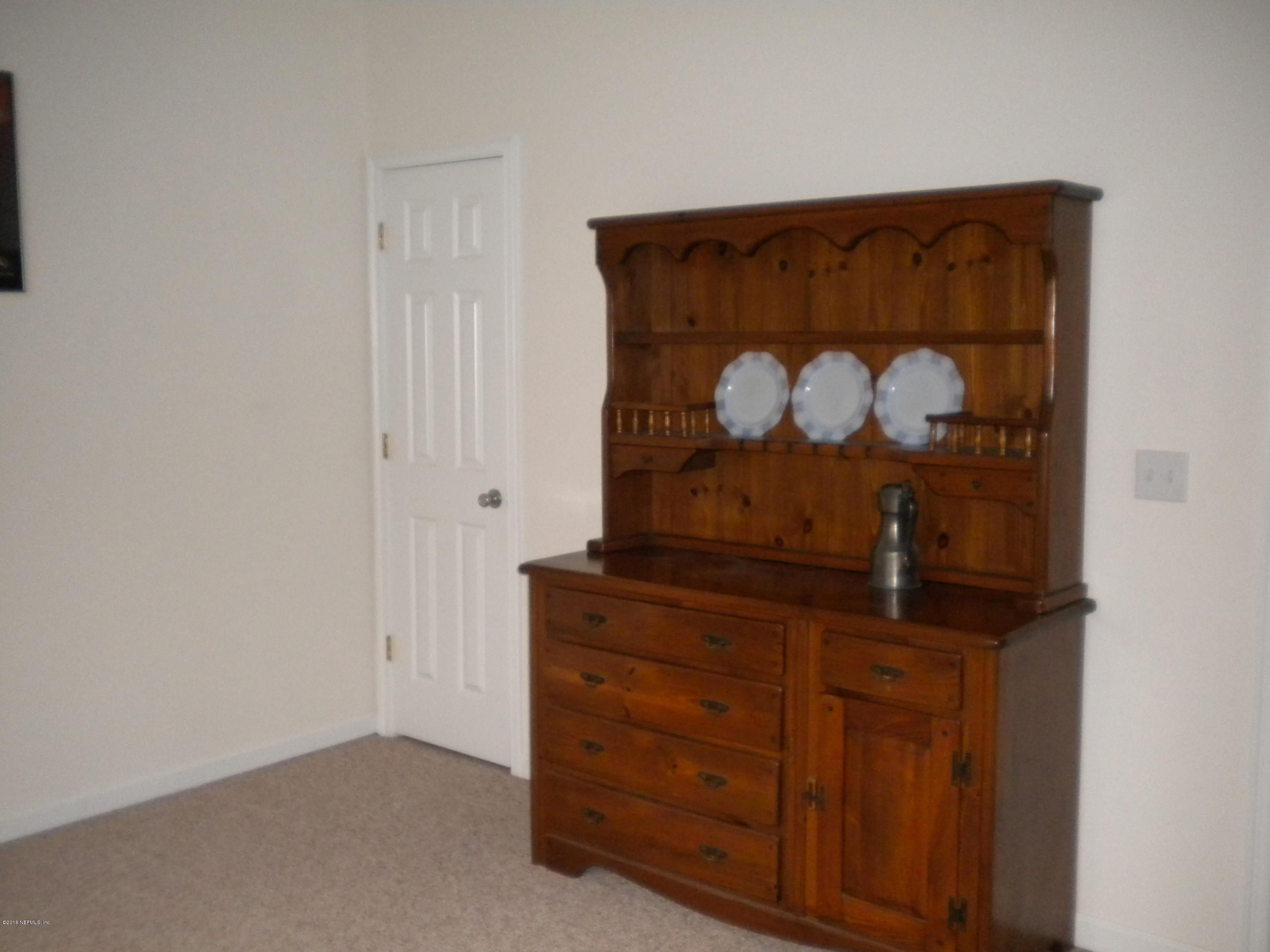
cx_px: 635
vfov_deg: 40.7
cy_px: 476
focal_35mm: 35
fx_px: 1284
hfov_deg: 52.6
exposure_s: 1/30
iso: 400
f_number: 3.1
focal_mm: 6.3
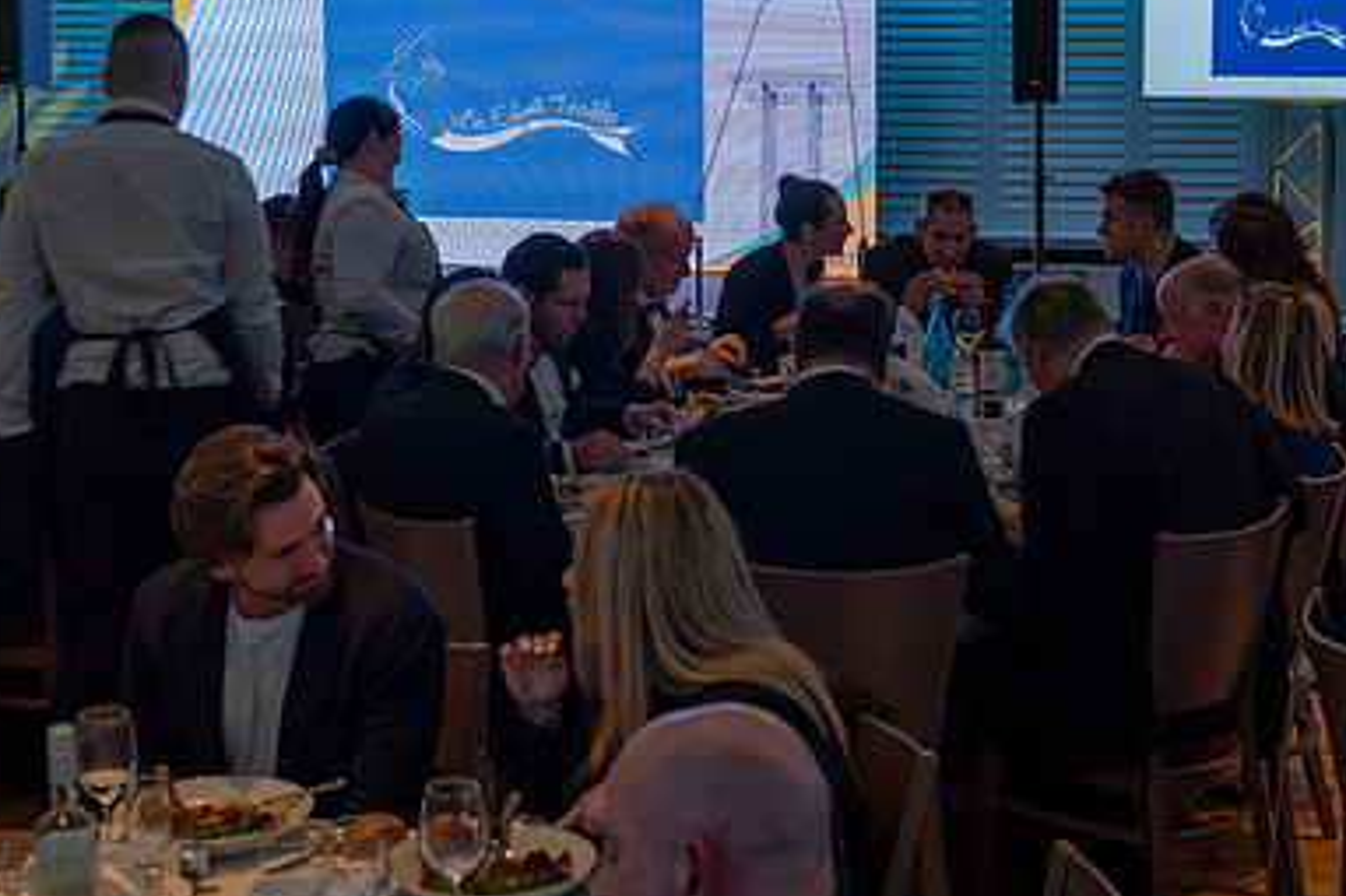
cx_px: 661
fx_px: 2466
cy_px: 230
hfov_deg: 30.5
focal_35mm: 66
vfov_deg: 20.4
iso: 125
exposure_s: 1/60
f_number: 4.5
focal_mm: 35
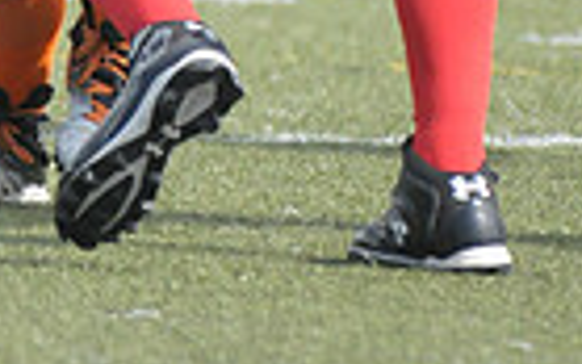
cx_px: 241
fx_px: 30371
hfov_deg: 1.1
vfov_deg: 0.7
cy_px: -418
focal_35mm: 1914
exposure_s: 1/6400
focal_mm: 300
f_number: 4
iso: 1600
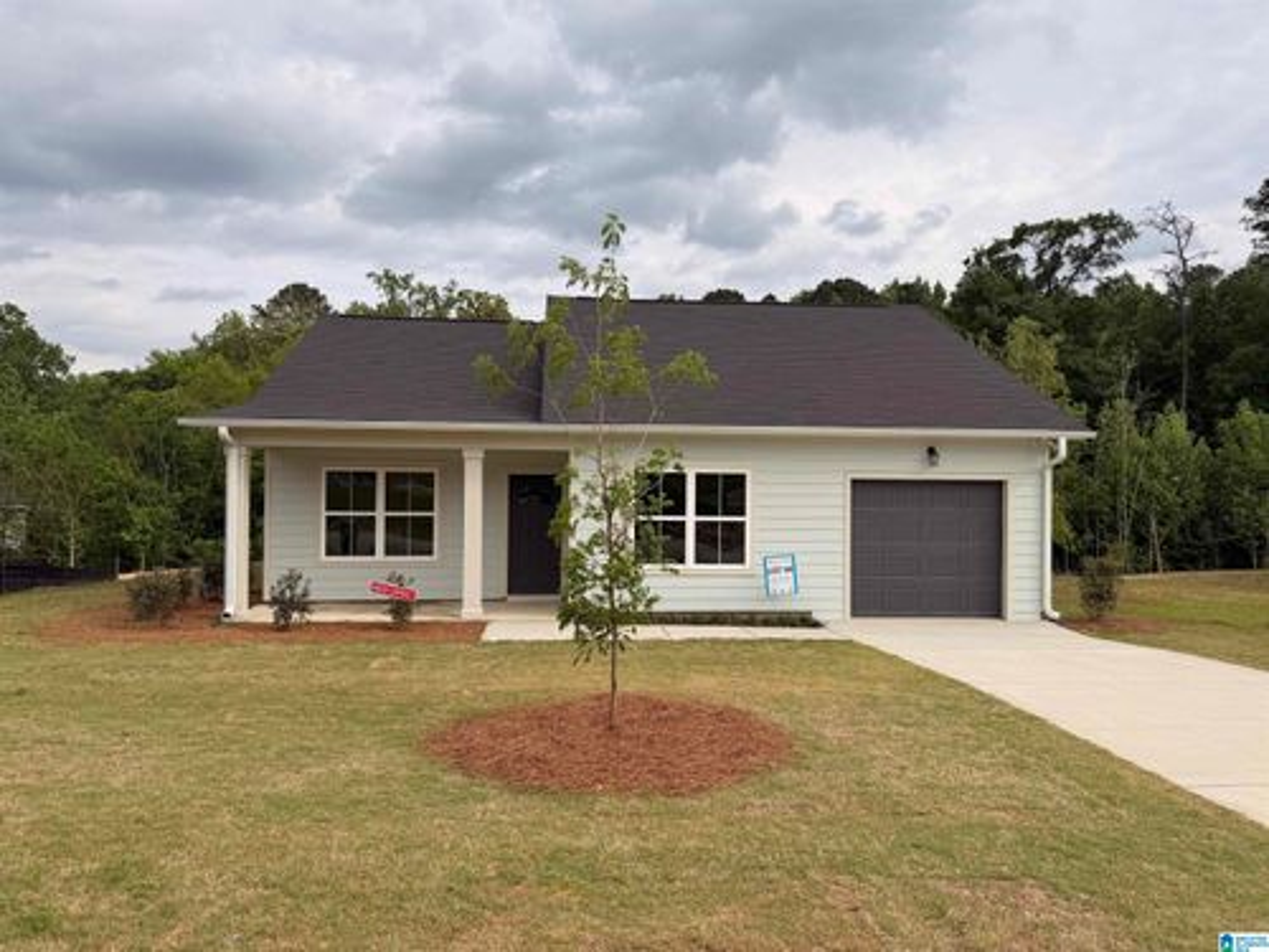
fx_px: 880
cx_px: 634
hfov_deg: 71.6
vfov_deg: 56.8
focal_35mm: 24
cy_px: 476
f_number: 1.78
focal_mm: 6.76
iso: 80
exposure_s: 1/4673
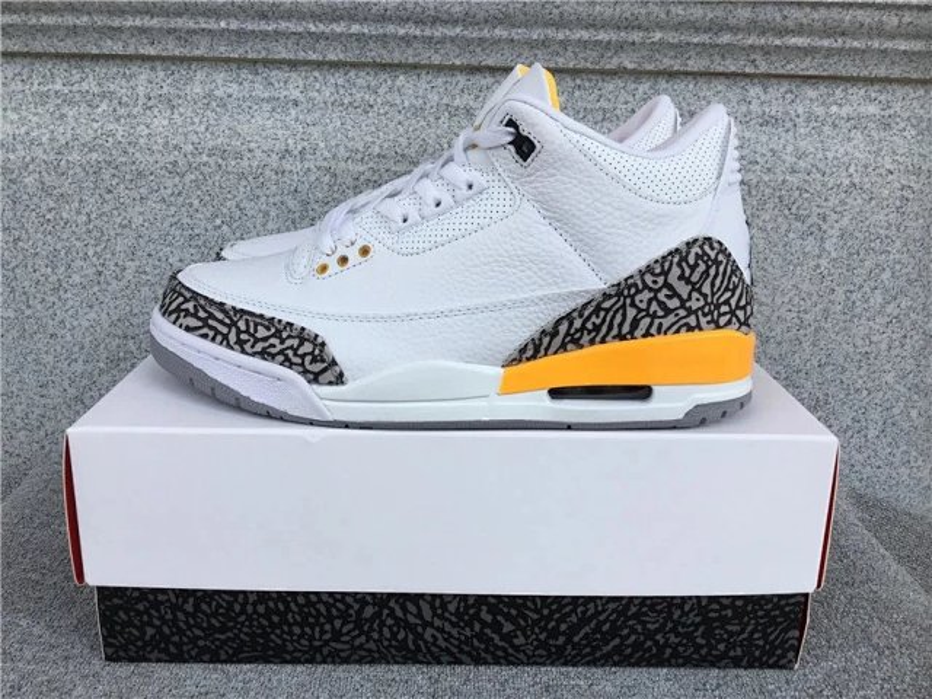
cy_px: 350
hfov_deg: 58.4
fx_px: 835
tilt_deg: -16.5
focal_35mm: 31
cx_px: 466
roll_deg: -1.2
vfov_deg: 45.4
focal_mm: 3.3
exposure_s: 1/522
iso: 25
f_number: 2.4
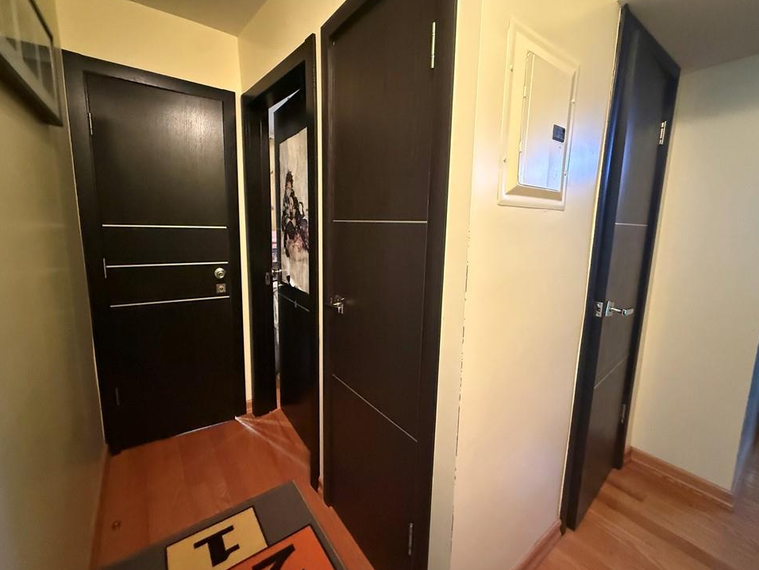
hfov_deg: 98.2
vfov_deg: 81.7
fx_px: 329
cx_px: 376
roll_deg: -1.2
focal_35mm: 15
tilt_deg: -8.3
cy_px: 273
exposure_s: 1/60
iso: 1000
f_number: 2.2
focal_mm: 2.22
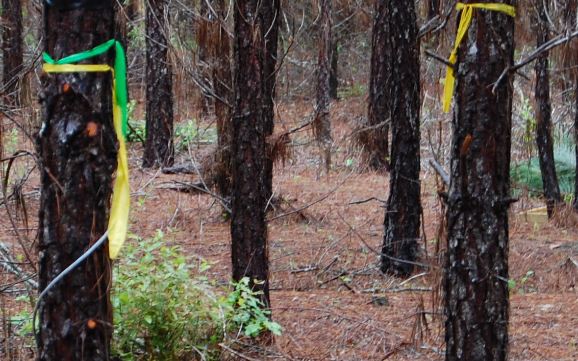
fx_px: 3376
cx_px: 257
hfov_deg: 9.8
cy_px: 230
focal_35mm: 214
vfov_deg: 6.1
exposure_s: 1/30
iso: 400
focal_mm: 55
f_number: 5.6
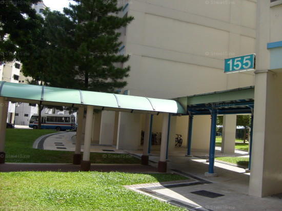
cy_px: 106
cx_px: 141
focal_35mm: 35
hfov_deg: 52.6
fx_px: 285
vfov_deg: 40.7
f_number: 7.1
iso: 80
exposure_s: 1/180
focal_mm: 5.8
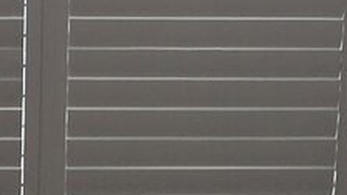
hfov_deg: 20.4
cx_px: -11
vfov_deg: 11.0
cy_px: -178
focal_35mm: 101
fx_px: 929
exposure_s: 1/60
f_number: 1.9
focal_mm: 2.2
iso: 500
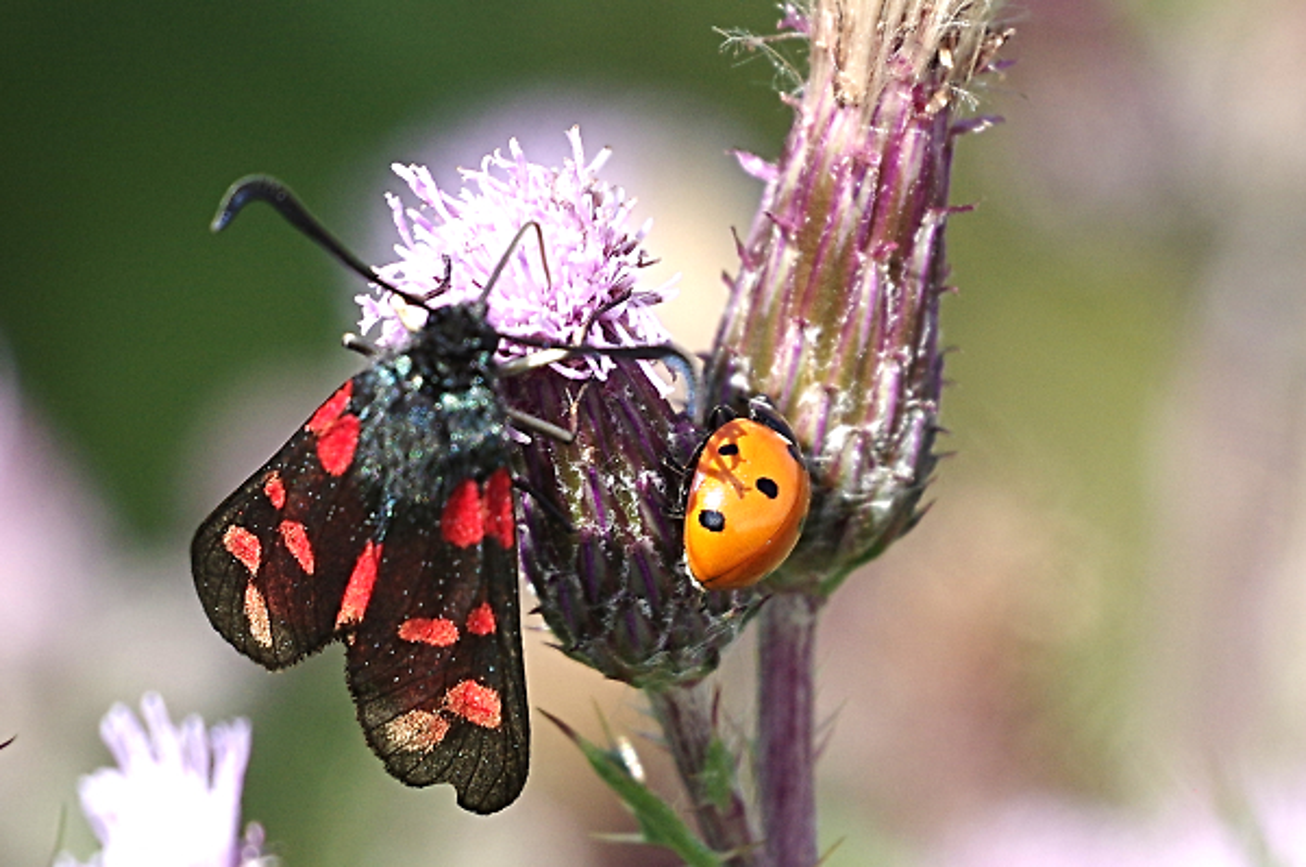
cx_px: 653
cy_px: 434
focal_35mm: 450
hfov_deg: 4.6
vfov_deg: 3.0
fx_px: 16299
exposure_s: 1/500
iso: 320
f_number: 8
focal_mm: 300
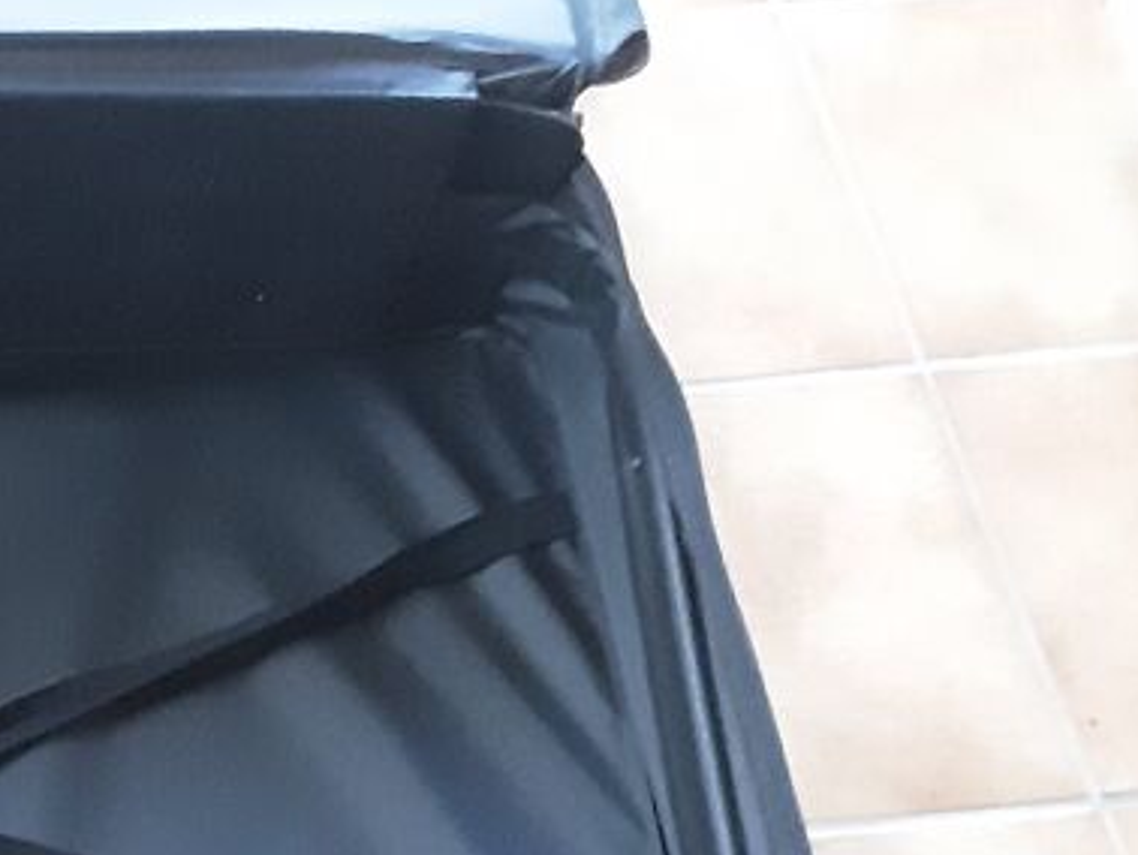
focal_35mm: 74
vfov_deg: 19.7
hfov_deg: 24.4
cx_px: -135
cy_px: 686
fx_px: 2434
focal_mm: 2.9
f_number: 1.9
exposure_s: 1/17
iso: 800
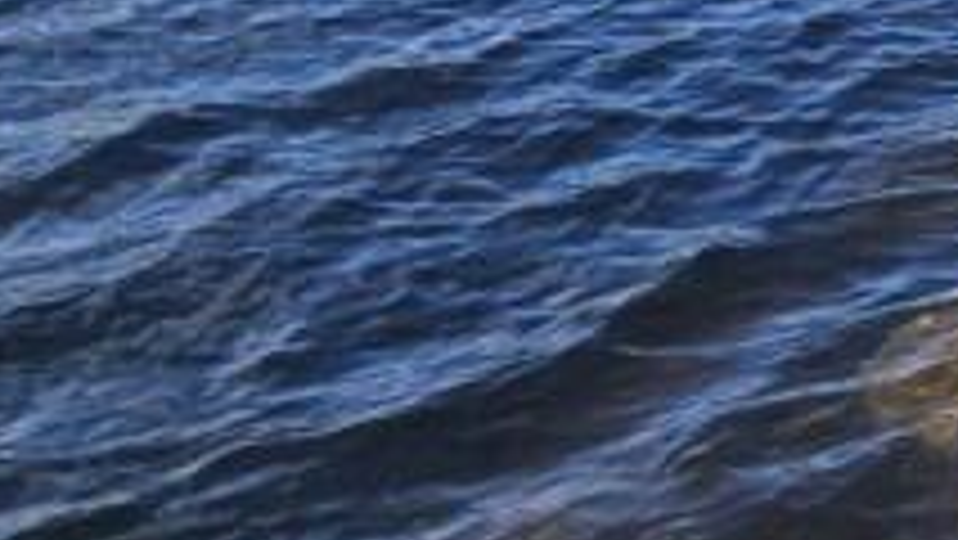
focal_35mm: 68
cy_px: -540
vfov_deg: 14.6
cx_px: 1601
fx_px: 1728
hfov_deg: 22.4
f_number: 2.2
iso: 50
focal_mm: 2.2
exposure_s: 1/2283
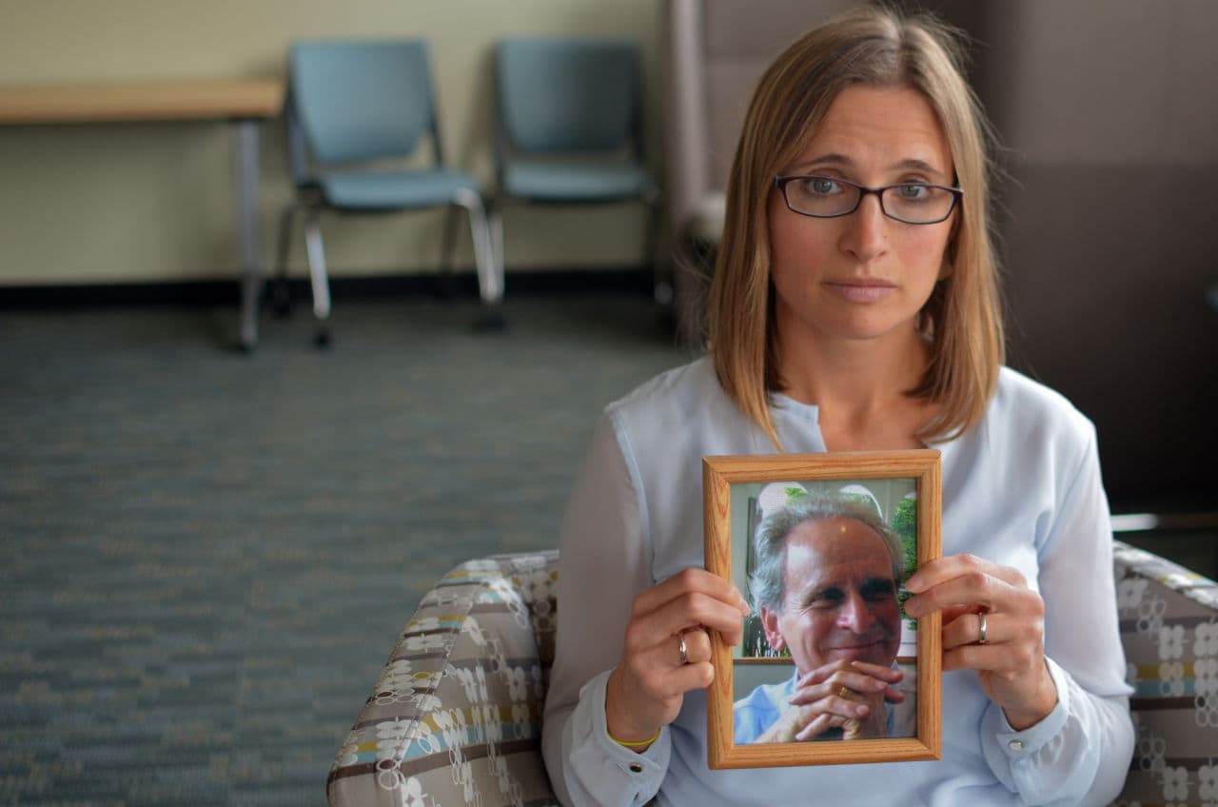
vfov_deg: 25.6
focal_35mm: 52
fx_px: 1773
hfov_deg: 37.9
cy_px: 404
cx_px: 609
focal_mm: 35
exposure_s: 1/200
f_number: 2.5
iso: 400
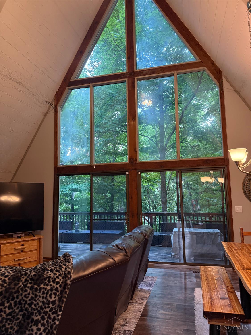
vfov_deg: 71.6
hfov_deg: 56.8
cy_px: 168
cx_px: 126
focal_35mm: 24
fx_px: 232
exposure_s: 1/60
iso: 400
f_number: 1.78
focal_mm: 6.76
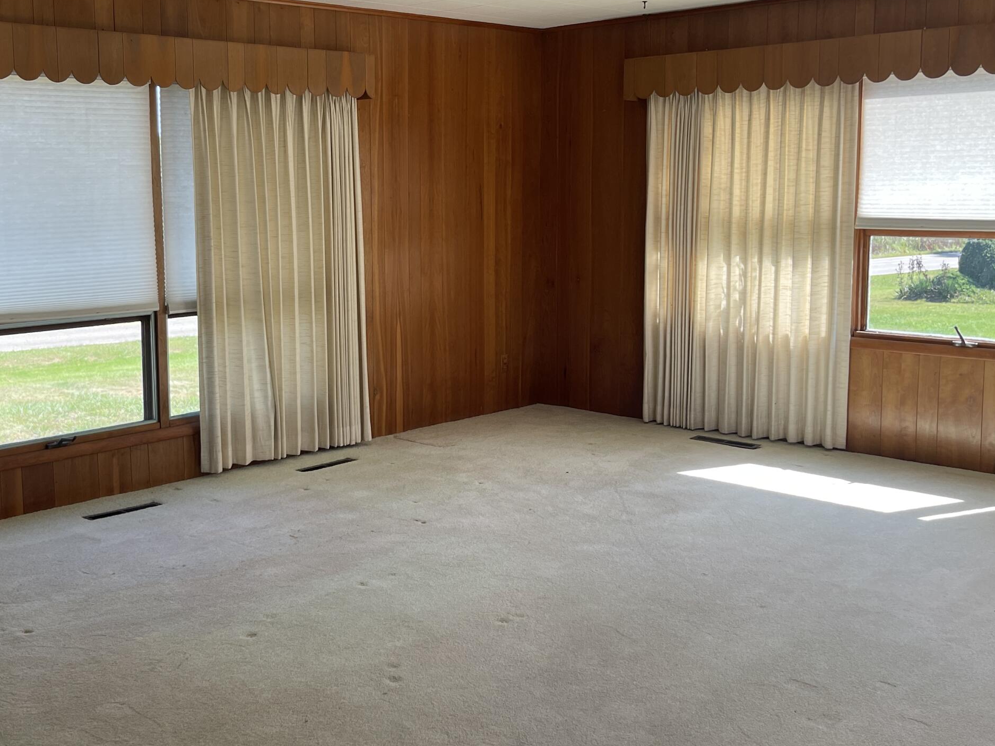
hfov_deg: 46.4
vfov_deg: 35.9
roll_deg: +0.0
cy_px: 317
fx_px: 1150
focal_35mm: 40
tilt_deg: -7.8
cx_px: 371
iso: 32
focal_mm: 5.1
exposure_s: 1/218
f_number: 1.6
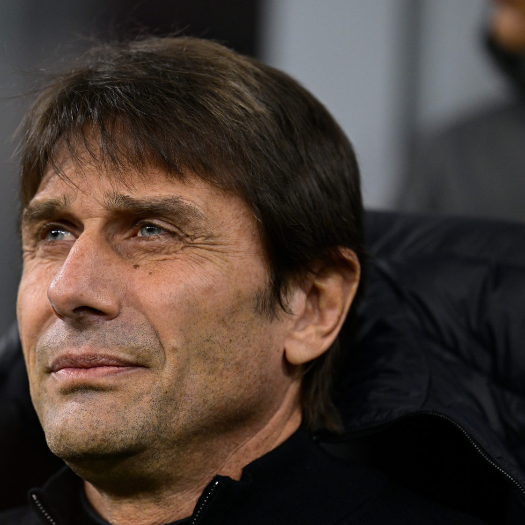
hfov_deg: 3.0
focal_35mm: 582
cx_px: 121
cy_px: 293
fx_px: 9986
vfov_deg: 3.0
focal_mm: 400
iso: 2000
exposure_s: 1/800
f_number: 3.5
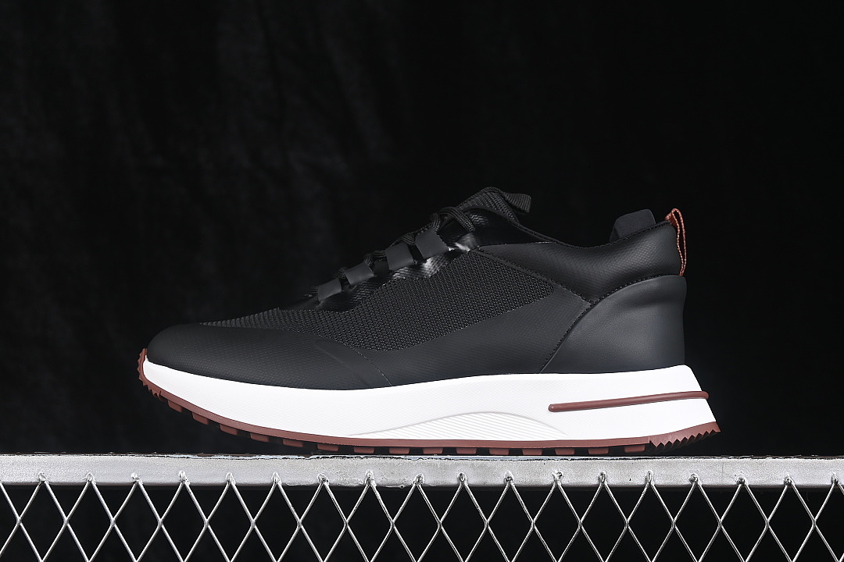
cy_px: 281
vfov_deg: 18.2
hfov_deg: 27.0
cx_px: 422
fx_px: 1758
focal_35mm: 75
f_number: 6.3
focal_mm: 50
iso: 160
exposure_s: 1/60
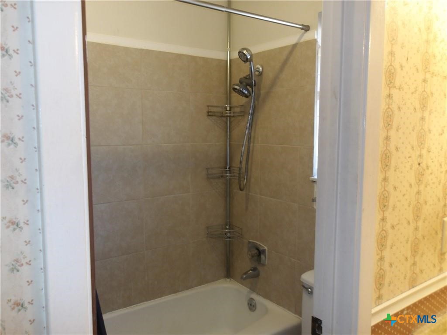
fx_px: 349
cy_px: 168
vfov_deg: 51.4
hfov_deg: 65.3
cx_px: 224
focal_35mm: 27
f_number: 3
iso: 200
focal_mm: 4.9
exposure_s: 1/15
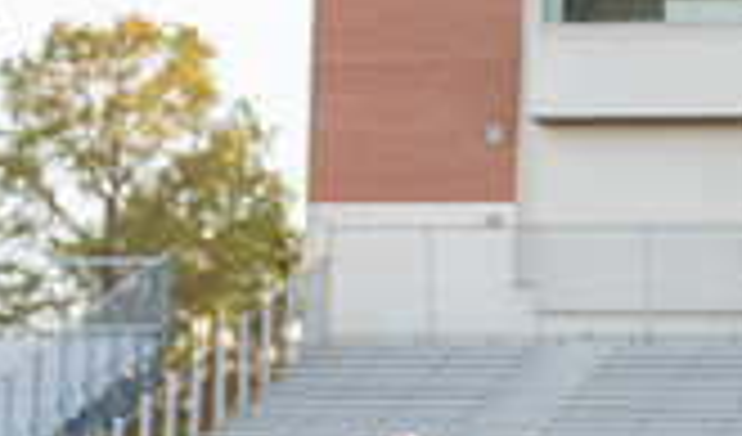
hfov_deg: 7.7
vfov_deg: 4.5
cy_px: 864
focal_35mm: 277
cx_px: 203
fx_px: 5510
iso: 100
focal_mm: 70
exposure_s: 1/200
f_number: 2.8
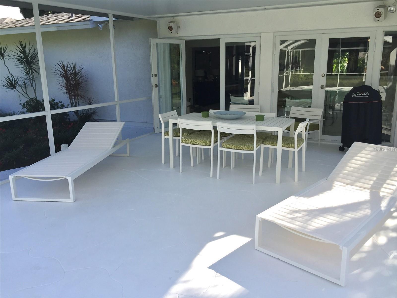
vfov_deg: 48.2
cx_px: 198
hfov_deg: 61.7
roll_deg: +0.2
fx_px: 333
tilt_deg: -12.8
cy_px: 149
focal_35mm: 29
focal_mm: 4.15
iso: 32
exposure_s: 1/359
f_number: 2.2
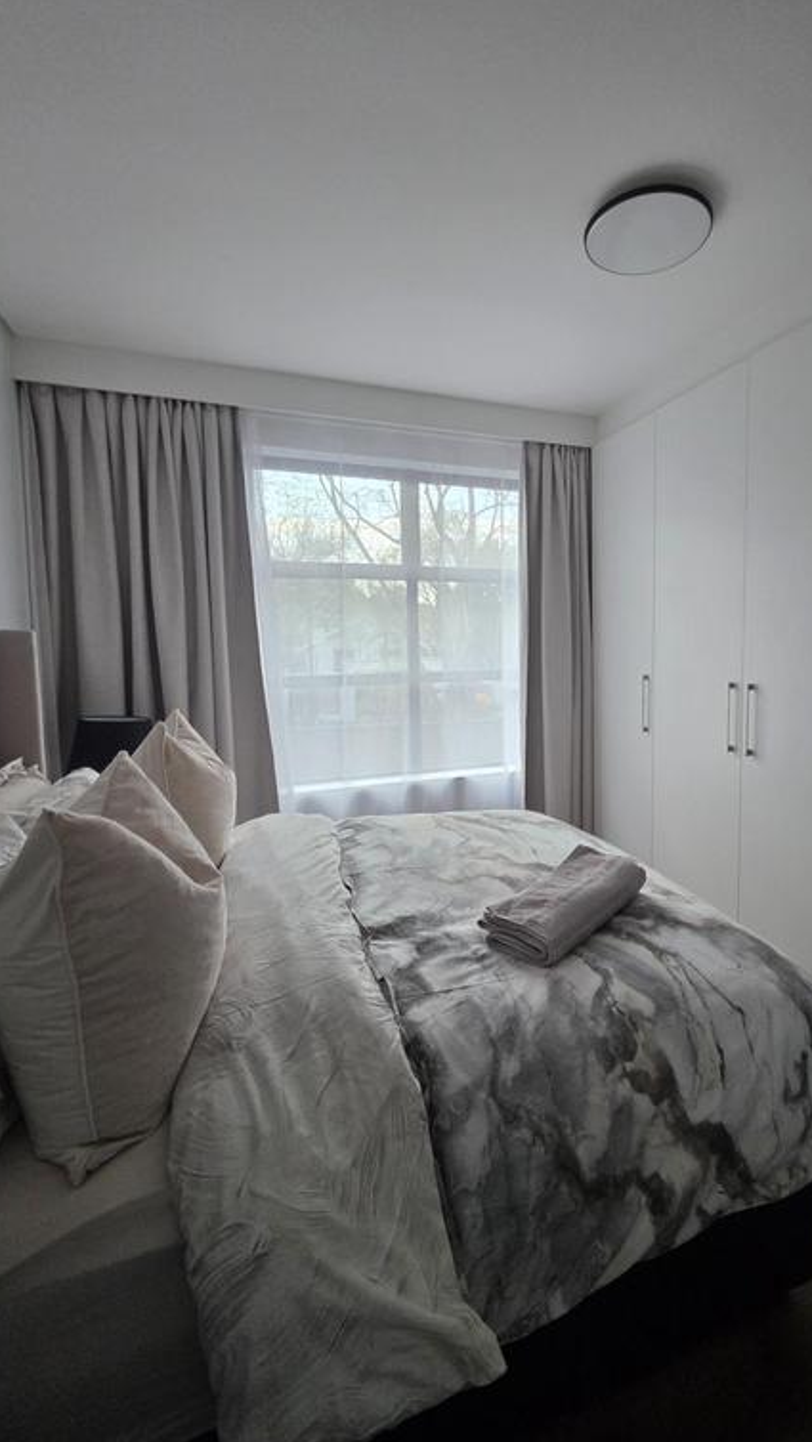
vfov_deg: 102.9
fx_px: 574
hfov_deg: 69.8
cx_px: 491
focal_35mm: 15
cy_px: 693
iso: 320
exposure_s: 1/359
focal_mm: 2.2
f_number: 1.9
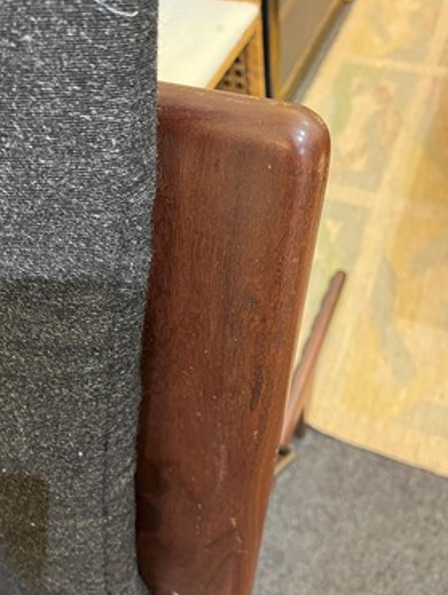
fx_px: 482
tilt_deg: -54.1
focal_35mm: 28
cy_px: 284
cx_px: 212
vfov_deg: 63.4
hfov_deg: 49.8
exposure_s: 1/50
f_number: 1.6
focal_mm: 5.1
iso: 400
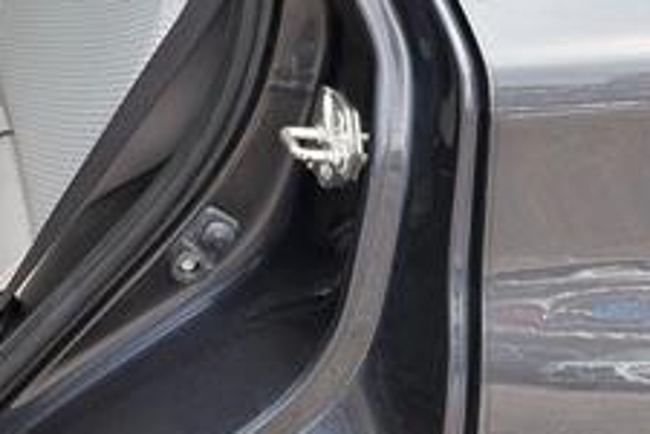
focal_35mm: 77
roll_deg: -0.2
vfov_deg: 16.9
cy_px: -101
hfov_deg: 23.3
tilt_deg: -20.9
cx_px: -194
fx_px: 1390
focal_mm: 5.96
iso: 40
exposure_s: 1/223
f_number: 1.6
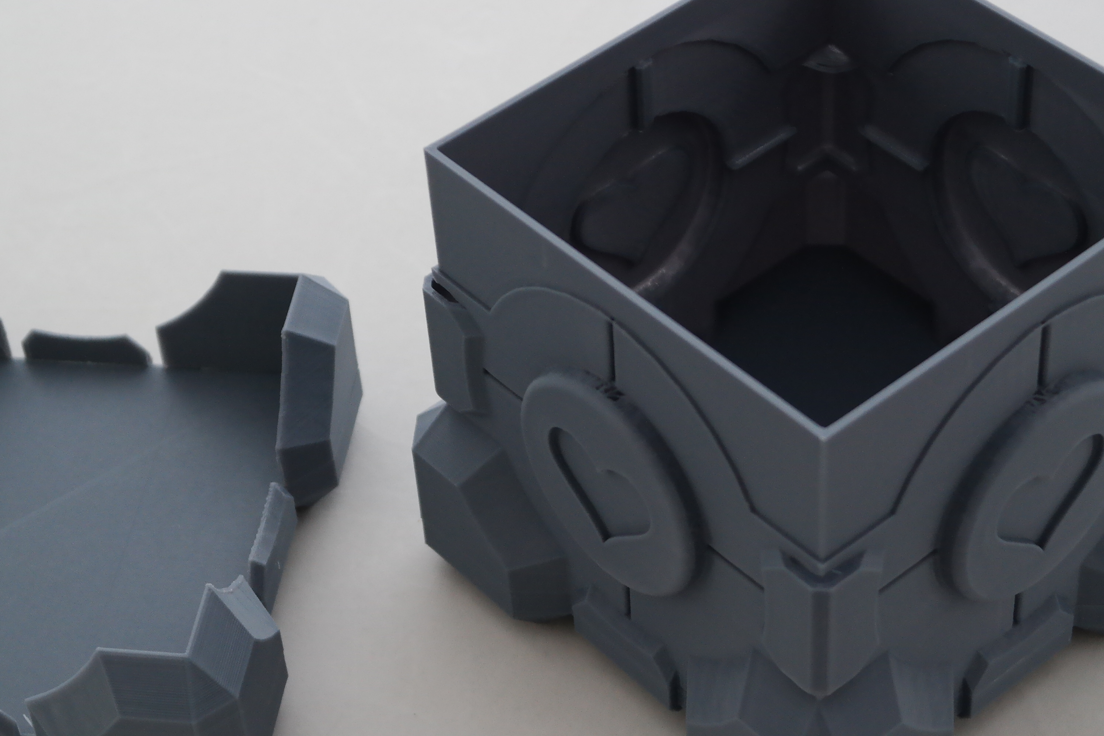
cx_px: 516
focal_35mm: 84
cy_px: 507
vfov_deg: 16.2
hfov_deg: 24.2
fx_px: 2576
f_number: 4.5
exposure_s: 1/160
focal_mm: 30
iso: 800
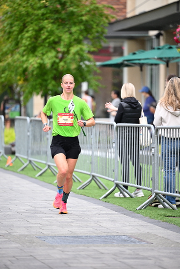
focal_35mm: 200
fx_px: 1499
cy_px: 134
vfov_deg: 10.3
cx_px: 90
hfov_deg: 6.9
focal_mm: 200
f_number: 2.8
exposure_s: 1/1250
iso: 1250
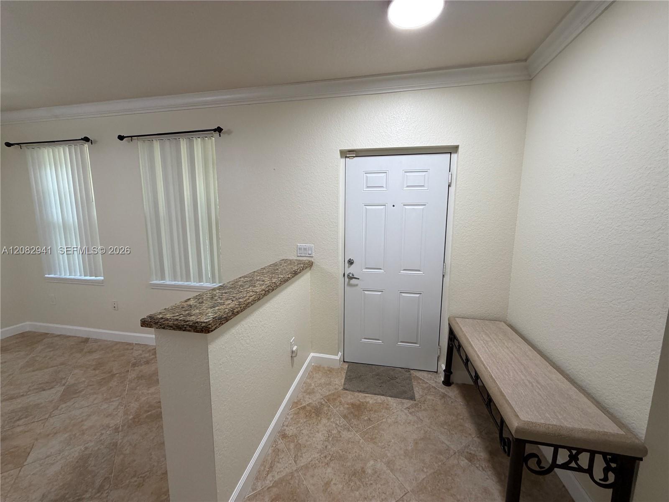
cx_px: 334
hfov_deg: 102.1
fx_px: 271
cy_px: 251
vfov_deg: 85.7
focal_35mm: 14
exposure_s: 1/120
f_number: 2.2
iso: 200
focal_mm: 2.22
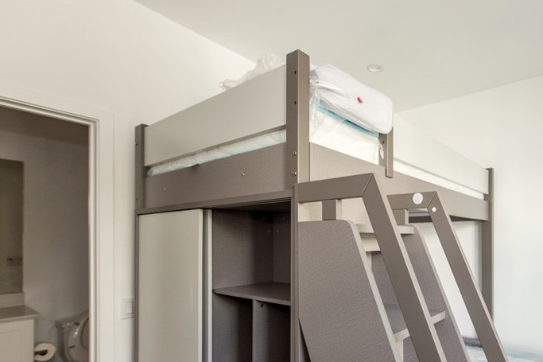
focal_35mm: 21
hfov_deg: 77.1
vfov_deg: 58.5
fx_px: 317
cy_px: 231
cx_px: 385
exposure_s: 1/100
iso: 800
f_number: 5
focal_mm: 14
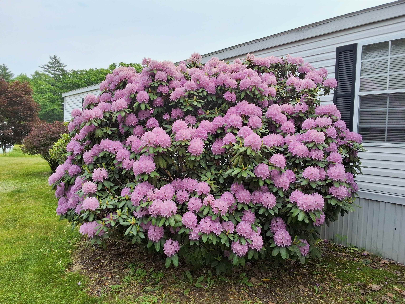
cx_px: 202
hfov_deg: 63.4
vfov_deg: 49.7
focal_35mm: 28
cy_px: 152
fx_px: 328
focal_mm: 2.91
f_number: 1.9
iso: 32
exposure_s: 1/1098
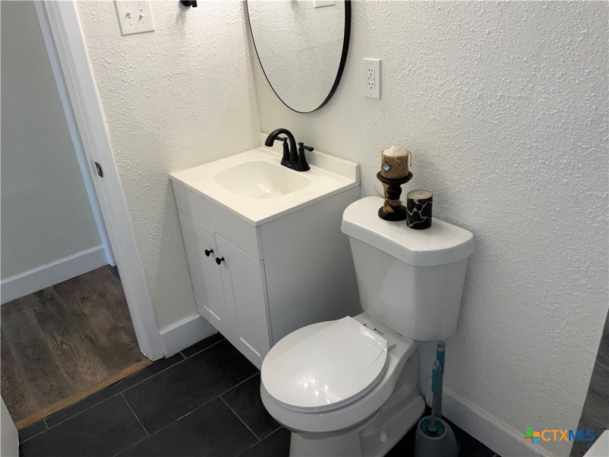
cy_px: 228
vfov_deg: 48.2
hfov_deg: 61.7
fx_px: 510
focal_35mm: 29
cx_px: 304
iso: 25
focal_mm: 3
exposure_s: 1/60
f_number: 1.8
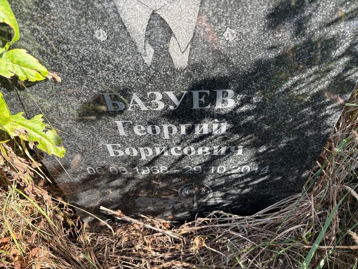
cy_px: 134
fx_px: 269
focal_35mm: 26
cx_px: 179
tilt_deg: -50.2
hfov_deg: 67.3
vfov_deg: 53.1
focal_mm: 5.96
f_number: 1.6
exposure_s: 1/342
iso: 50
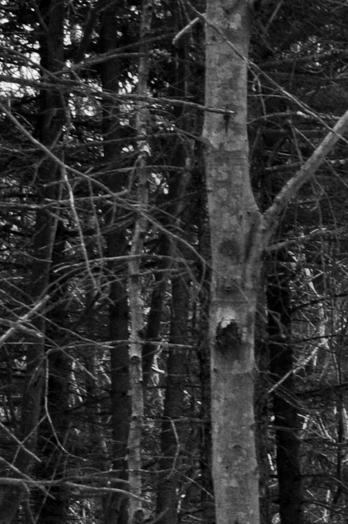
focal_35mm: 226
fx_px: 3285
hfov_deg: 5.9
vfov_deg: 8.9
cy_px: 742
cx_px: 717
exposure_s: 1/80
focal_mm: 34
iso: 400
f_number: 8
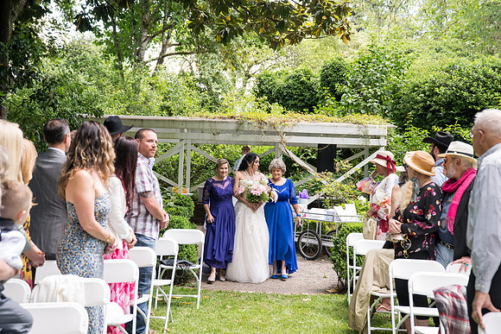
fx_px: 779
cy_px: 167
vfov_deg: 24.2
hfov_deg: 35.6
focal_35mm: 56
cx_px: 250
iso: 640
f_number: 3.5
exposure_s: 1/400
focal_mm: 56
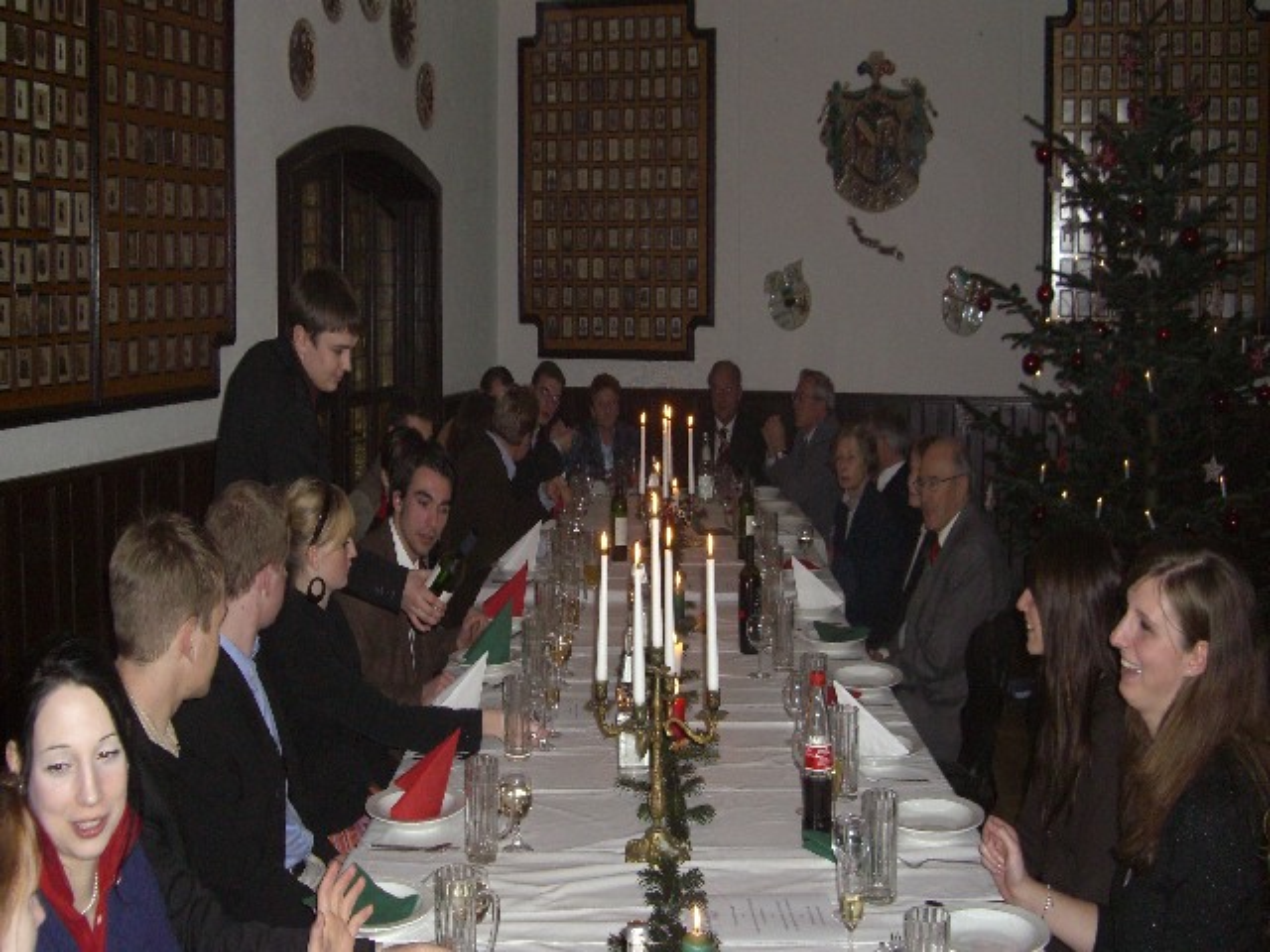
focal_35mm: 38
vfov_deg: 37.7
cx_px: 635
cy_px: 476
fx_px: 1394
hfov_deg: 49.0
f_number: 2.8
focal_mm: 7.9
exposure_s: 1/60
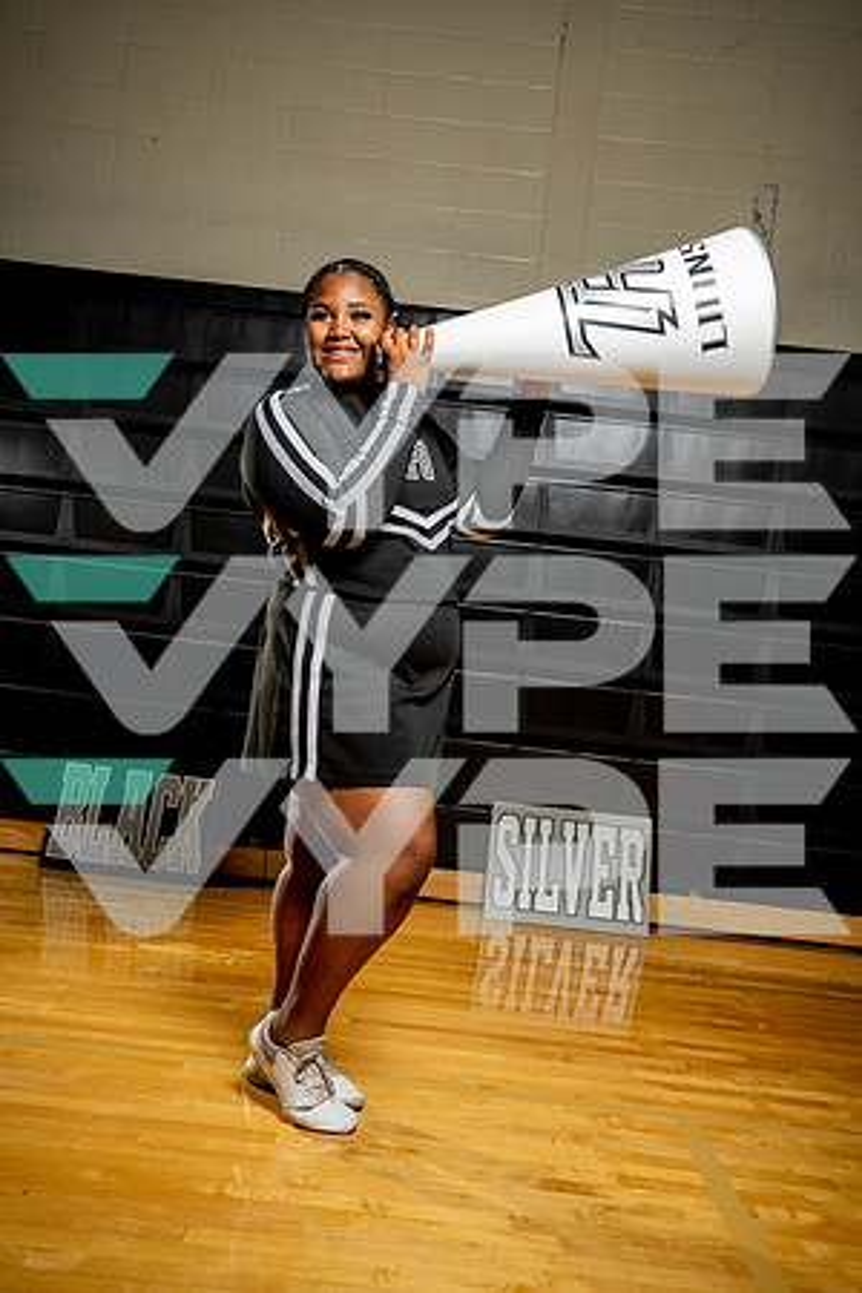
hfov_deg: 38.9
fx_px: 1221
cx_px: 431
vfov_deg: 55.8
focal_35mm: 34
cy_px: 646
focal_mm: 34
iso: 200
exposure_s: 1/250
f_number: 5.6
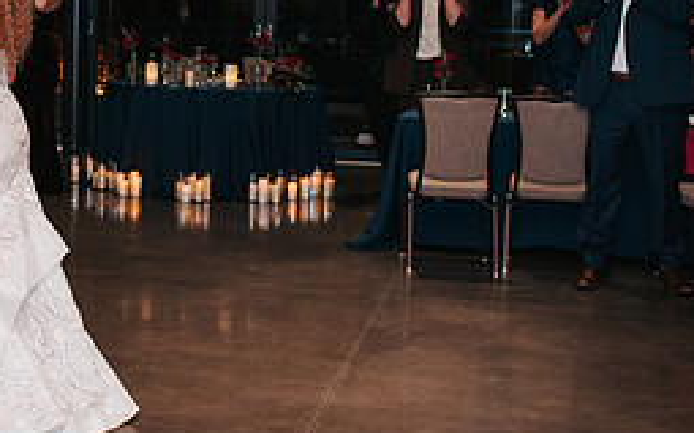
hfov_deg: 23.0
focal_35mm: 84
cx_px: -98
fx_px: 1588
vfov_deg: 15.4
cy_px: 64
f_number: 2.8
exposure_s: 1/200
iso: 1000
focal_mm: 35
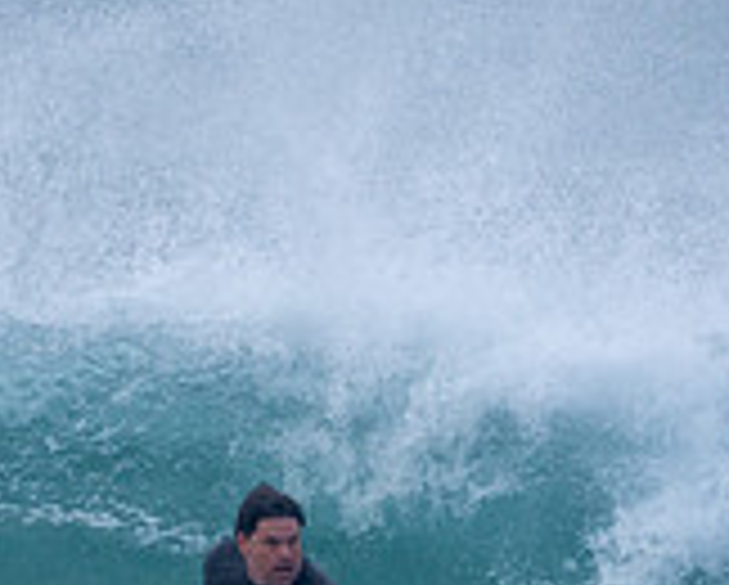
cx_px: 220
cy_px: 785
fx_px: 52168
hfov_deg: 0.8
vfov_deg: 0.6
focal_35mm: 2415
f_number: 5.6
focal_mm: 480
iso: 250
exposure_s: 1/1000
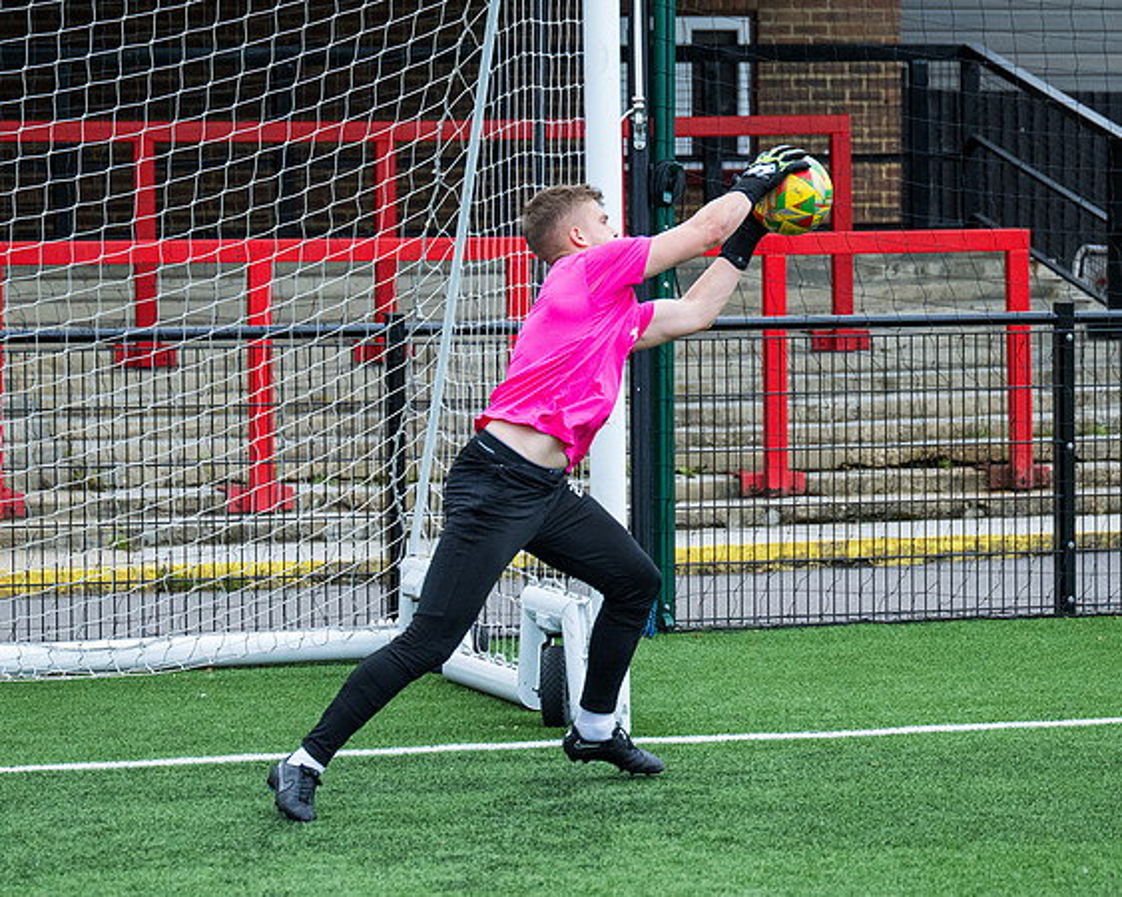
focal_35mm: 139
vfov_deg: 11.1
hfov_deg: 13.9
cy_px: 410
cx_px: 481
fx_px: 4611
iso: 1000
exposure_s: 1/2000
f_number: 2.8
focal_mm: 70
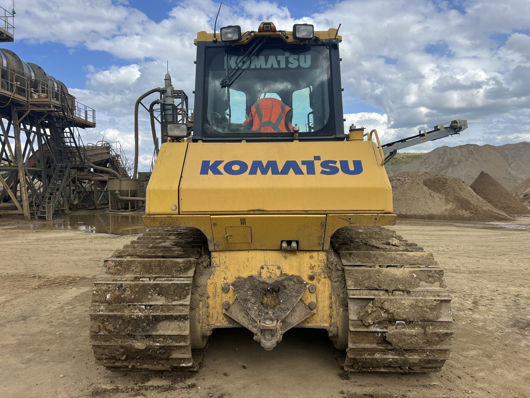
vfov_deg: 53.1
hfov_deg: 67.3
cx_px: 265
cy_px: 199
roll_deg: +1.0
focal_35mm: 26
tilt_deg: -1.0
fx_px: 398
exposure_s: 1/3257
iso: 50
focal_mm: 5.7
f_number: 1.5
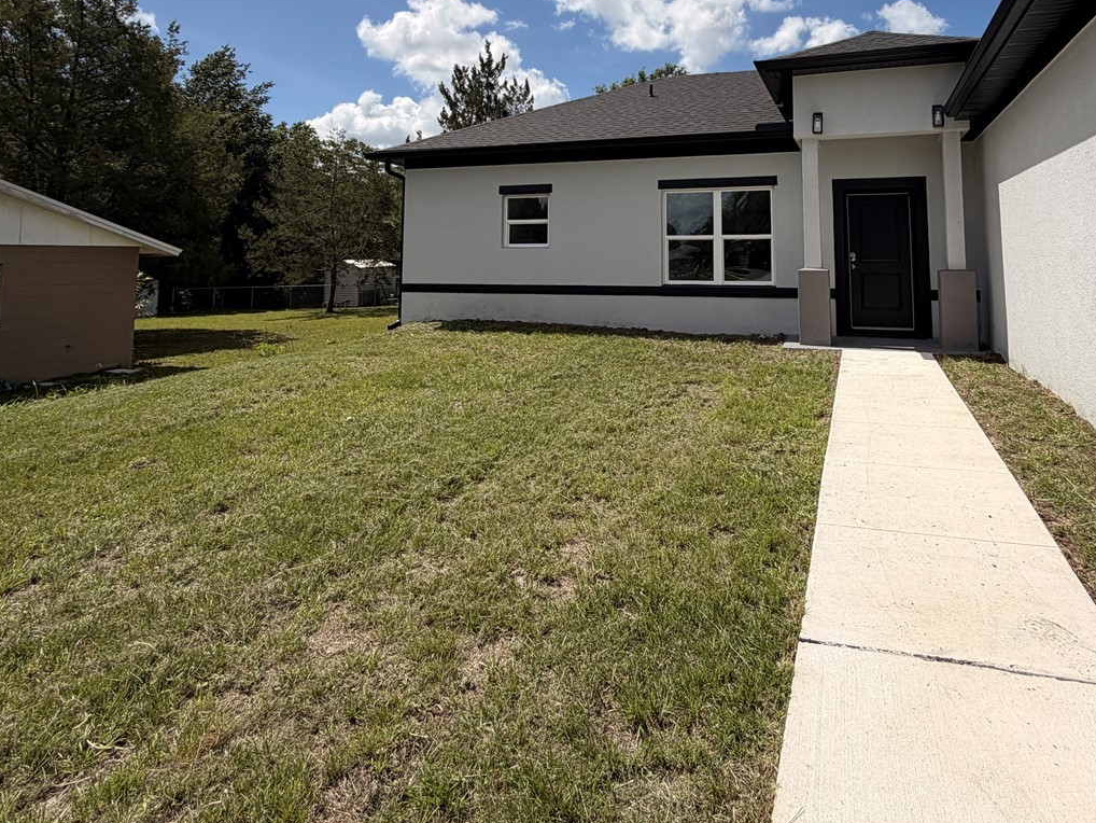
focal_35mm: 22
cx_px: 638
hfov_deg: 75.8
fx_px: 697
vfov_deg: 57.5
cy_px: 191
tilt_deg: +8.0
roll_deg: +1.2
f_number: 2.2
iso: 20
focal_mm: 2.22
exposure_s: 1/1312
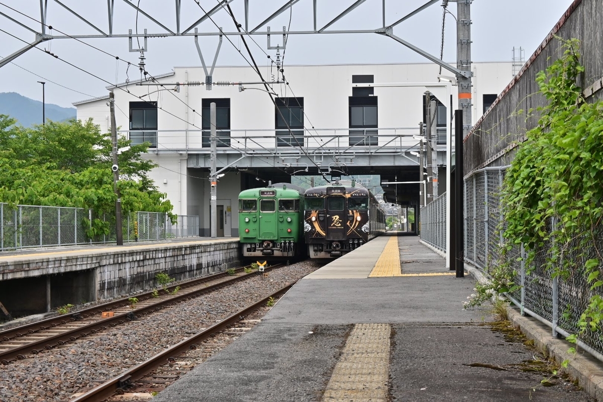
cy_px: 201
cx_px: 302
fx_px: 1256
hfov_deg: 27.0
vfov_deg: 18.2
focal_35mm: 75
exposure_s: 1/400
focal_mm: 50
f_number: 10
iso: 160
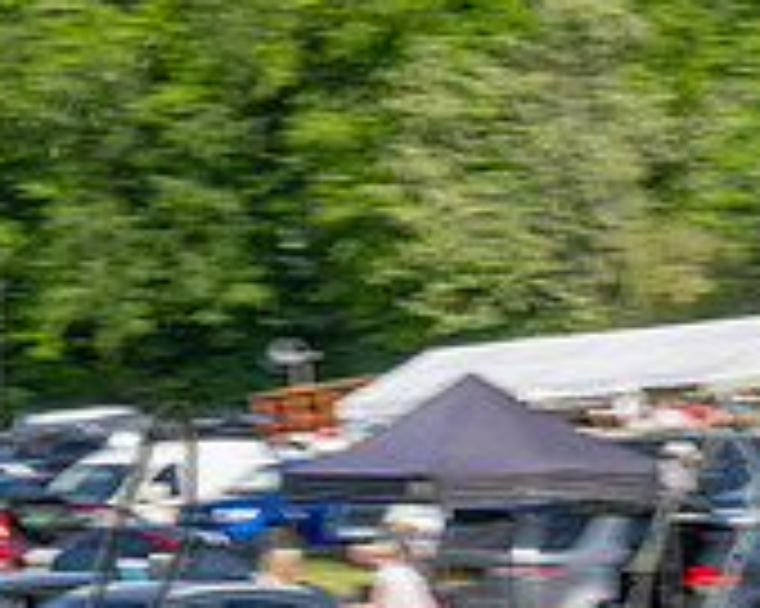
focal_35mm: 422
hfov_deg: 4.6
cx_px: 596
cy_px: 824
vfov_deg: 3.7
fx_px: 9487
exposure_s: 1/160
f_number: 16
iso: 100
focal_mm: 70
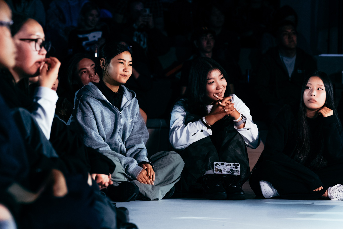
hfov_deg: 18.4
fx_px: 1056
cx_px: 145
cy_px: 117
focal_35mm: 111
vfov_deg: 12.4
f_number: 2.8
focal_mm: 70
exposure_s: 1/800
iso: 3200
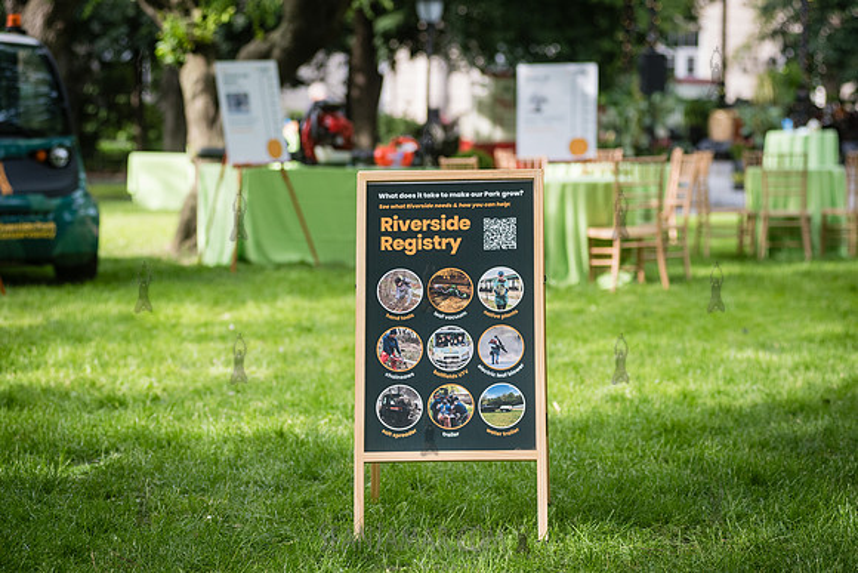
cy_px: 286
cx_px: 429
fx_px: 2558
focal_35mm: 107
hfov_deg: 19.0
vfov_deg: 12.8
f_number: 4
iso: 1000
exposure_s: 1/1000
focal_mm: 100
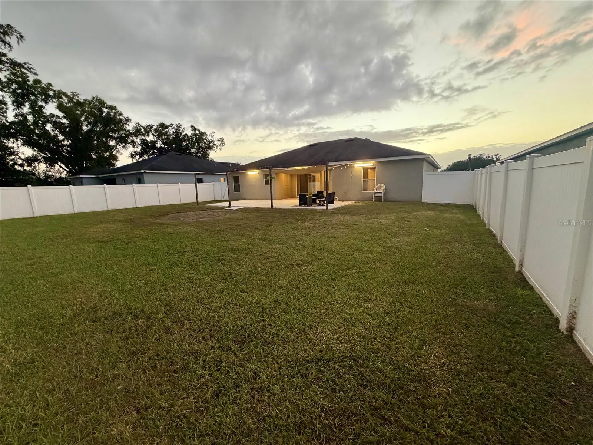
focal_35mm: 14
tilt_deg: -9.0
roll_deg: +1.9
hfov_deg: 102.1
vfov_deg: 85.7
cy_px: 222
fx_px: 240
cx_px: 296
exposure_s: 1/82
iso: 320
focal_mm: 2.22
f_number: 2.2
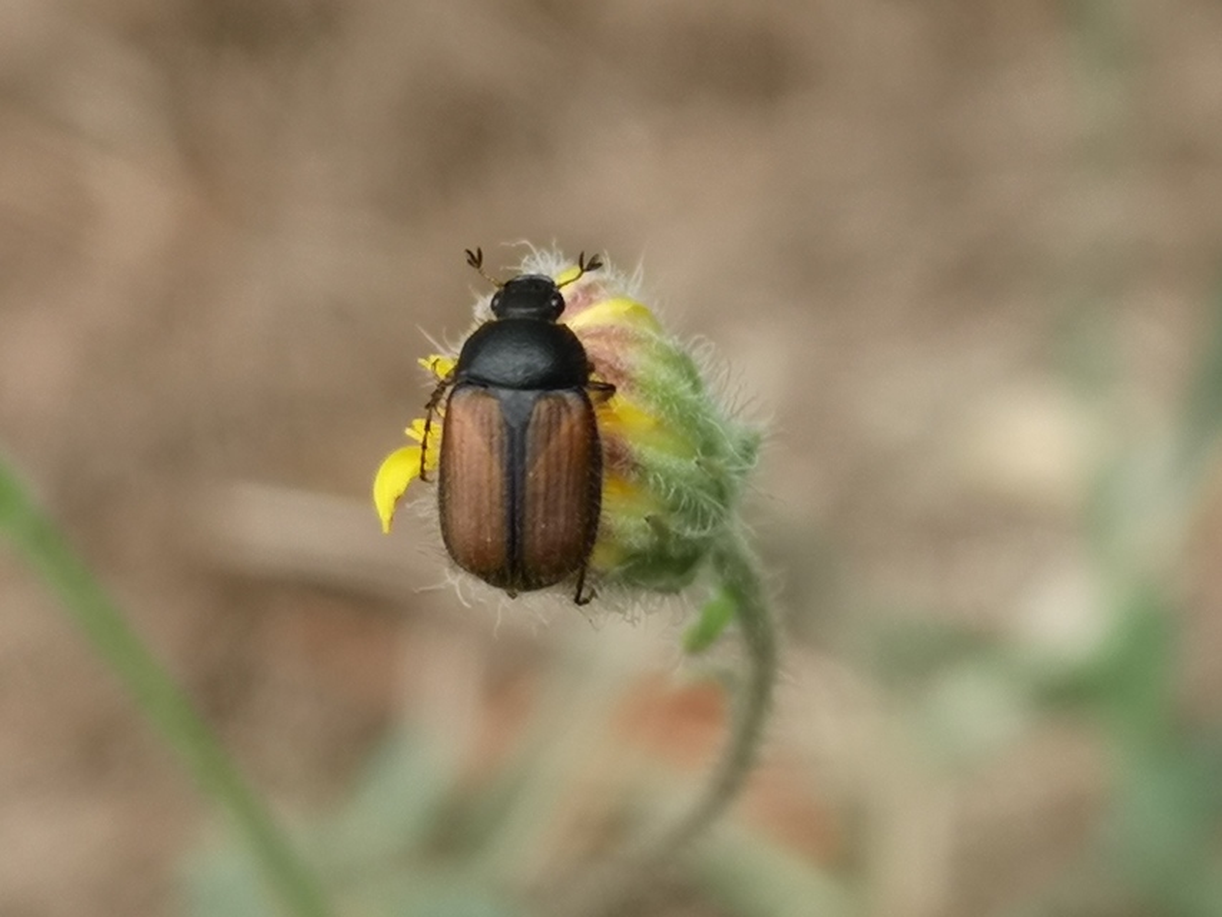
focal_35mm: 114
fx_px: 4025
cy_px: 458
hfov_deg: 17.3
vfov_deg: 13.0
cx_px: 611
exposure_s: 1/295
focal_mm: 5.58
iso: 50
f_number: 1.8
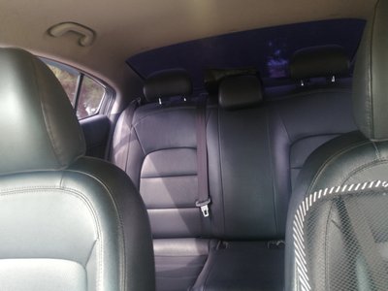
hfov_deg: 65.3
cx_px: 194
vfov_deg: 51.4
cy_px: 146
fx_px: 303
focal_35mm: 27
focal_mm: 3.62
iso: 100
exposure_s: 1/50
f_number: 1.8
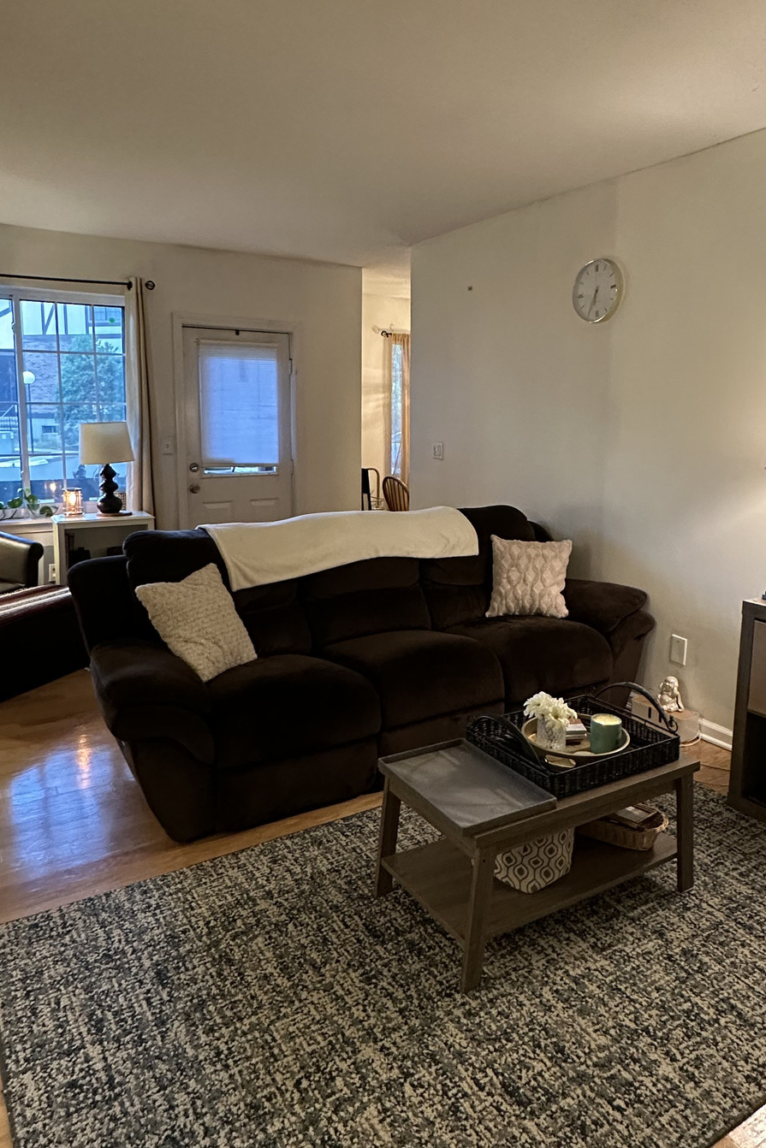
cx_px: 427
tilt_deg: -8.1
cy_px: 512
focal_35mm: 25
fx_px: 798
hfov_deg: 51.2
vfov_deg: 71.3
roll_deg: -0.5
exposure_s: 1/60
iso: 640
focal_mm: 2.22
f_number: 2.2
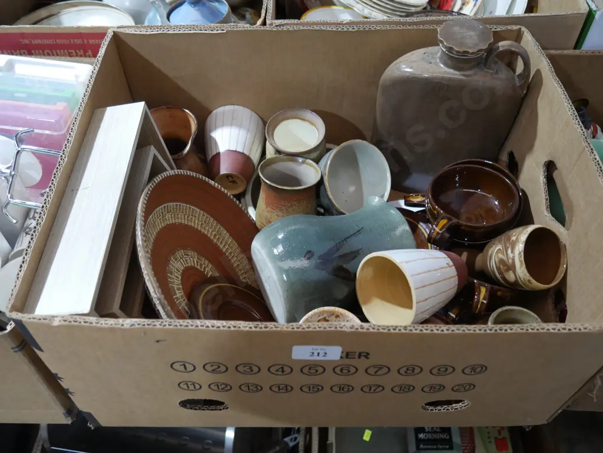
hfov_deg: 56.8
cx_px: 302
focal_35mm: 32
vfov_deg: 44.2
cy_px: 226
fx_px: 558
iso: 1000
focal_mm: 16
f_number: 3.6
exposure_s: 1/60
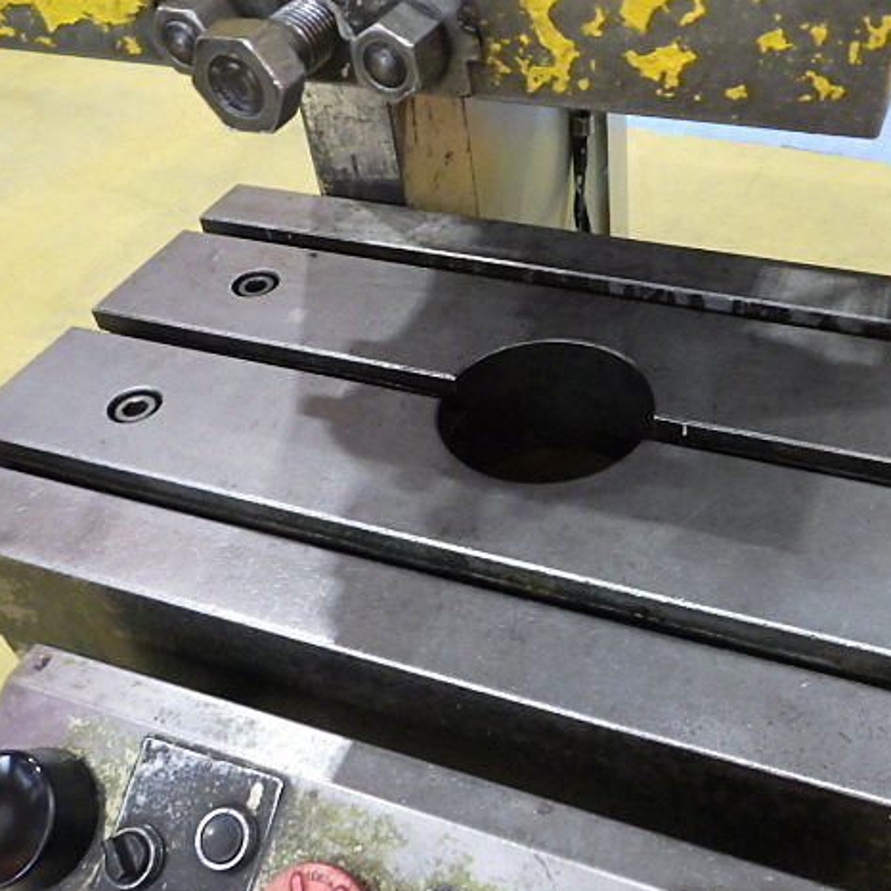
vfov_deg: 48.4
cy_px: 457
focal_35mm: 34
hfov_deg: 47.9
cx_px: 564
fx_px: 990
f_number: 3.5
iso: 1250
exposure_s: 1/45
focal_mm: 5
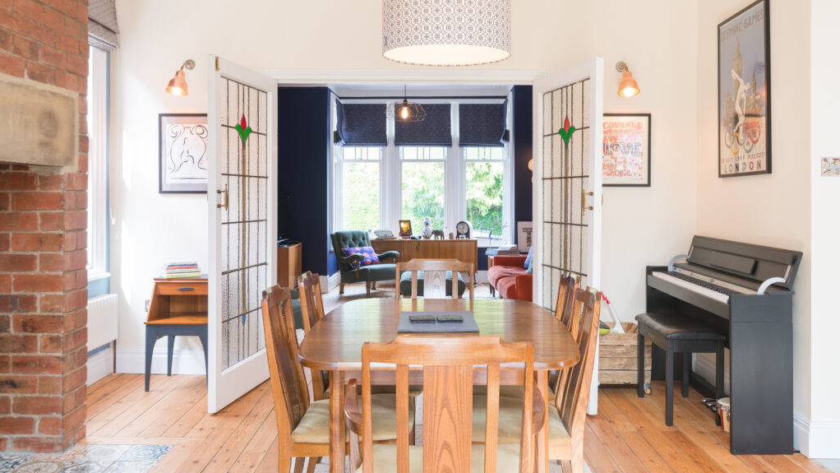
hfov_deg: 61.0
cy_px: 194
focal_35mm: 32
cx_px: 426
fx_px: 713
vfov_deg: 36.6
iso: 100
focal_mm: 30
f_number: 8
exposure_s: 1/5
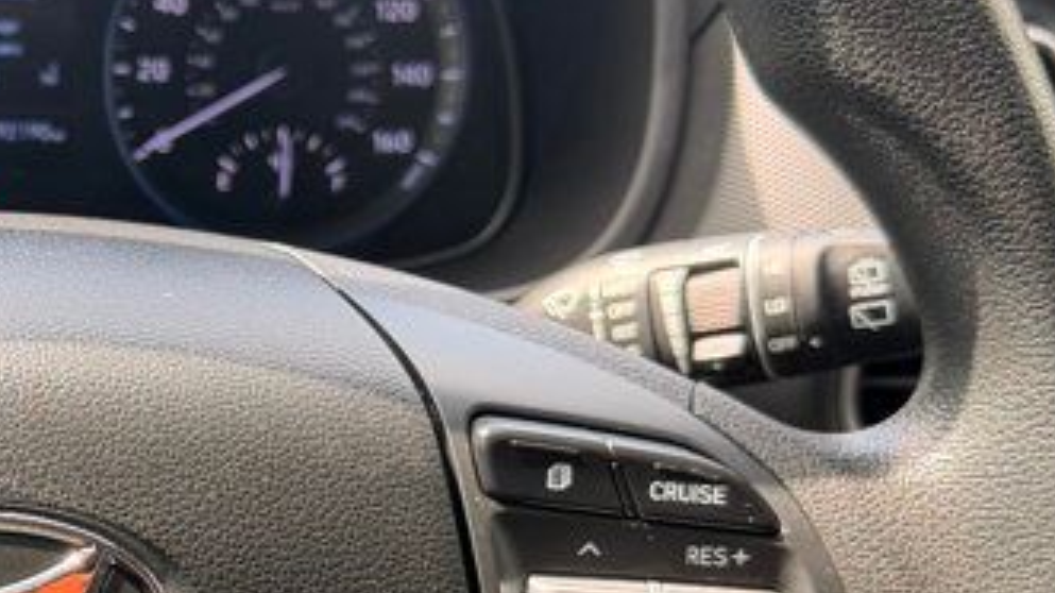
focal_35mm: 81
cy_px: 523
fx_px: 2265
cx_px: -19
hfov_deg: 24.9
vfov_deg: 14.8
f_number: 1.78
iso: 125
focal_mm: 6.76
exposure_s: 1/199
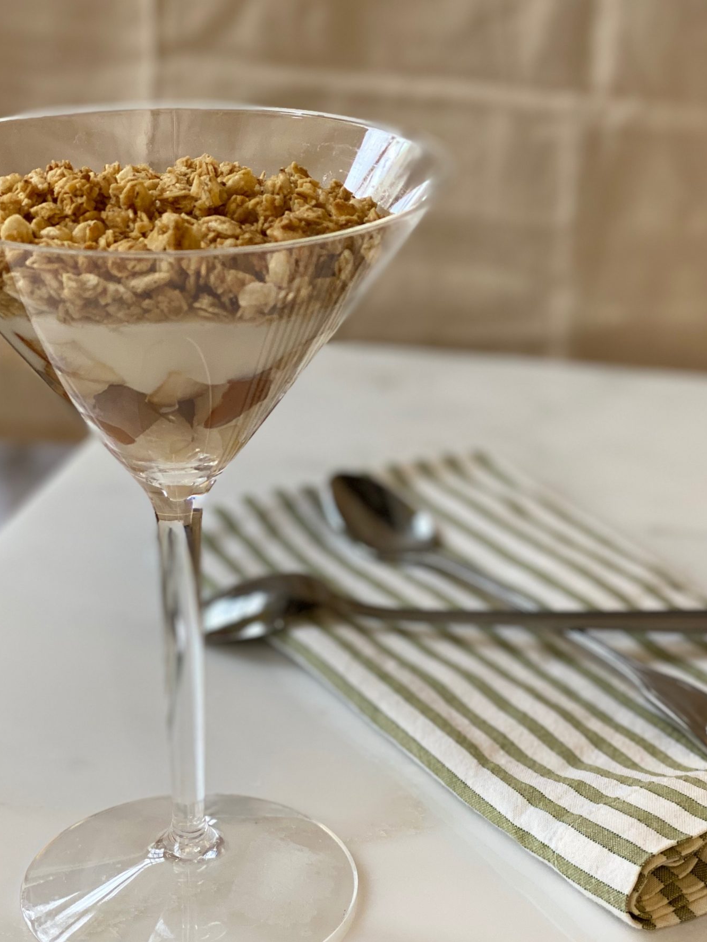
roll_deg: -0.8
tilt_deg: -20.3
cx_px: 377
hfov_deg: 19.6
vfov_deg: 26.0
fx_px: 2043
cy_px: 441
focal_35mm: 75
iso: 64
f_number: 2
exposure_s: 1/122
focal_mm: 6
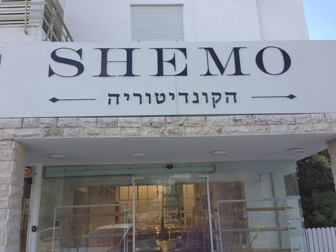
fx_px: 320
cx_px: 168
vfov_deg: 42.9
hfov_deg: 55.4
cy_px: 126
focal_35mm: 33
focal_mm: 4.13
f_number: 2.4
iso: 50
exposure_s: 1/511
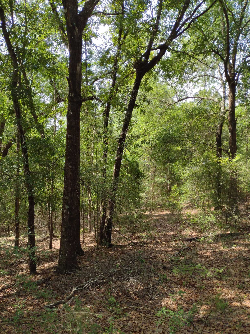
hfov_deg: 46.8
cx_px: 120
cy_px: 179
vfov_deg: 59.9
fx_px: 289
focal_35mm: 30
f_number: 1.7
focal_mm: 4.71
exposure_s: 1/569
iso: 100
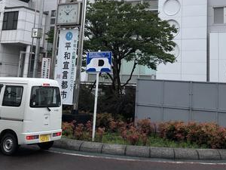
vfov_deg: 25.3
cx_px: 124
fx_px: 366
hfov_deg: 34.3
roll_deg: -0.5
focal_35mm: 56
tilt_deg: +11.6
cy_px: 17
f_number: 1.8
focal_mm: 3.99
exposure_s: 1/810
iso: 20
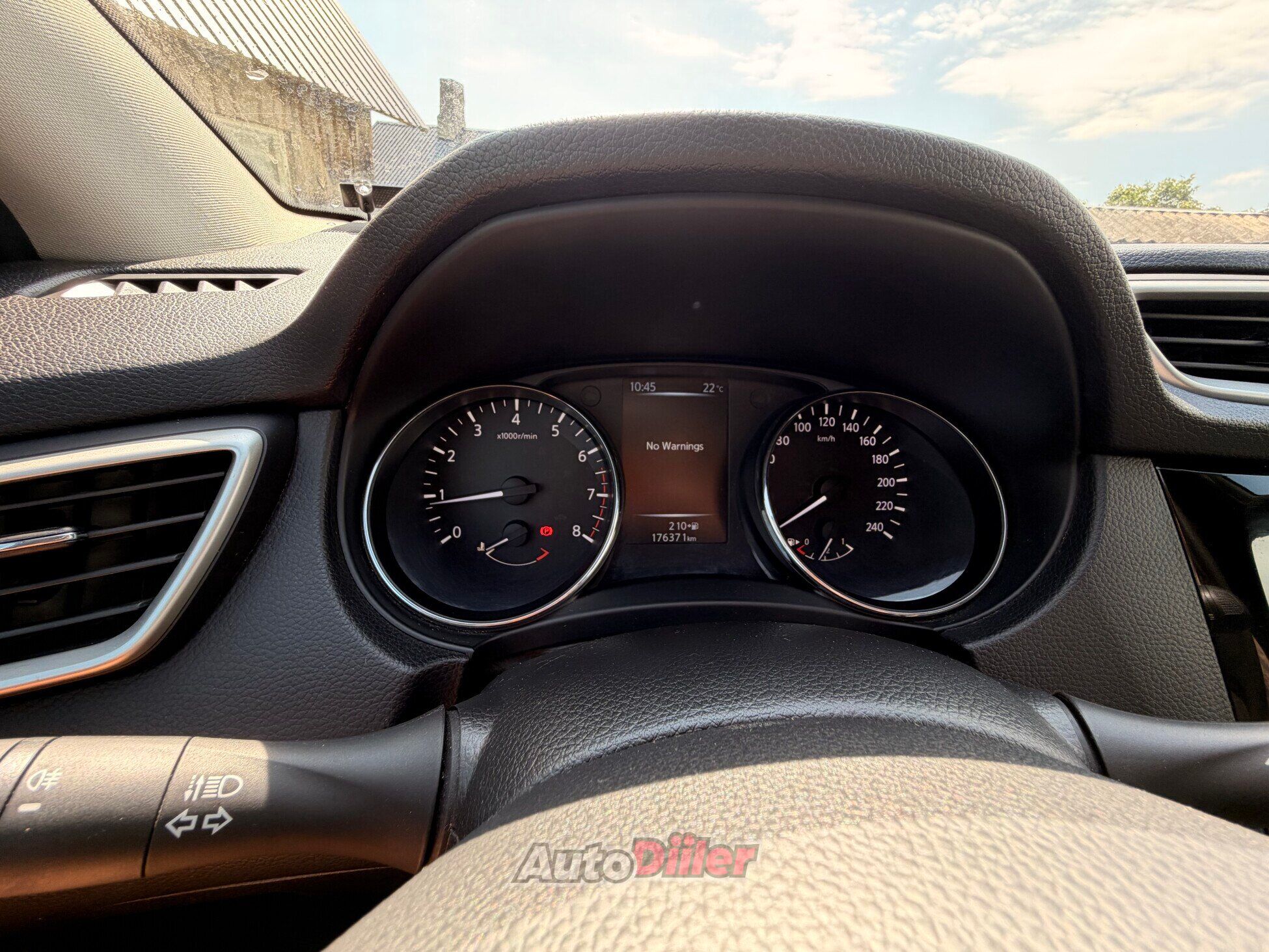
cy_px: 476
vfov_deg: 85.7
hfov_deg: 102.1
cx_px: 634
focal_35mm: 14
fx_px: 513
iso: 50
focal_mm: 2.22
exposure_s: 1/121
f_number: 2.2
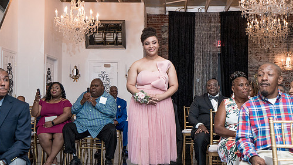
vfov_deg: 22.2
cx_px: 157
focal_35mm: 54
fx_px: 419
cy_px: 92
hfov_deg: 38.5
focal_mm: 35
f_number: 4
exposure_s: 1/200
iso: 2000
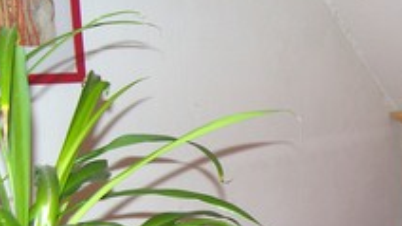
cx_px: 339
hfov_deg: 29.3
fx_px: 746
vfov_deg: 17.1
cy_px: 169
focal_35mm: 70
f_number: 2.8
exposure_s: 1/40
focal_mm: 7.3
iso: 100
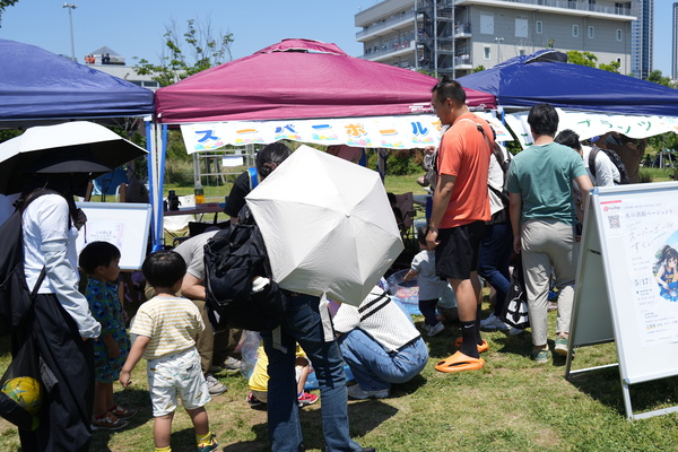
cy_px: 212
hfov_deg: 51.3
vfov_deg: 36.9
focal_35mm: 36
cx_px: 490
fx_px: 678
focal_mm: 24
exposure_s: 1/800
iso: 100
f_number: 4.5
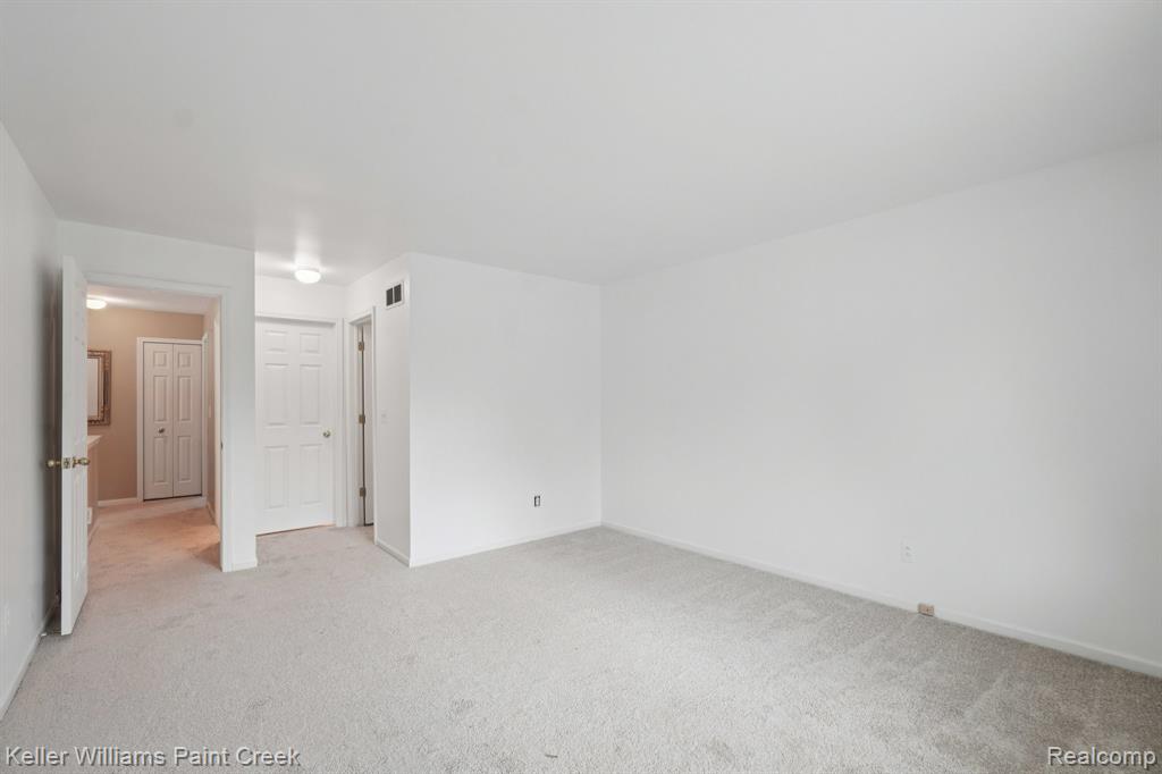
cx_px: 581
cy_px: 387
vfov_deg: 77.3
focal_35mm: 15
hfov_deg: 100.4
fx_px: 484
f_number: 8
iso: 400
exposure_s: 1/15
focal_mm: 10
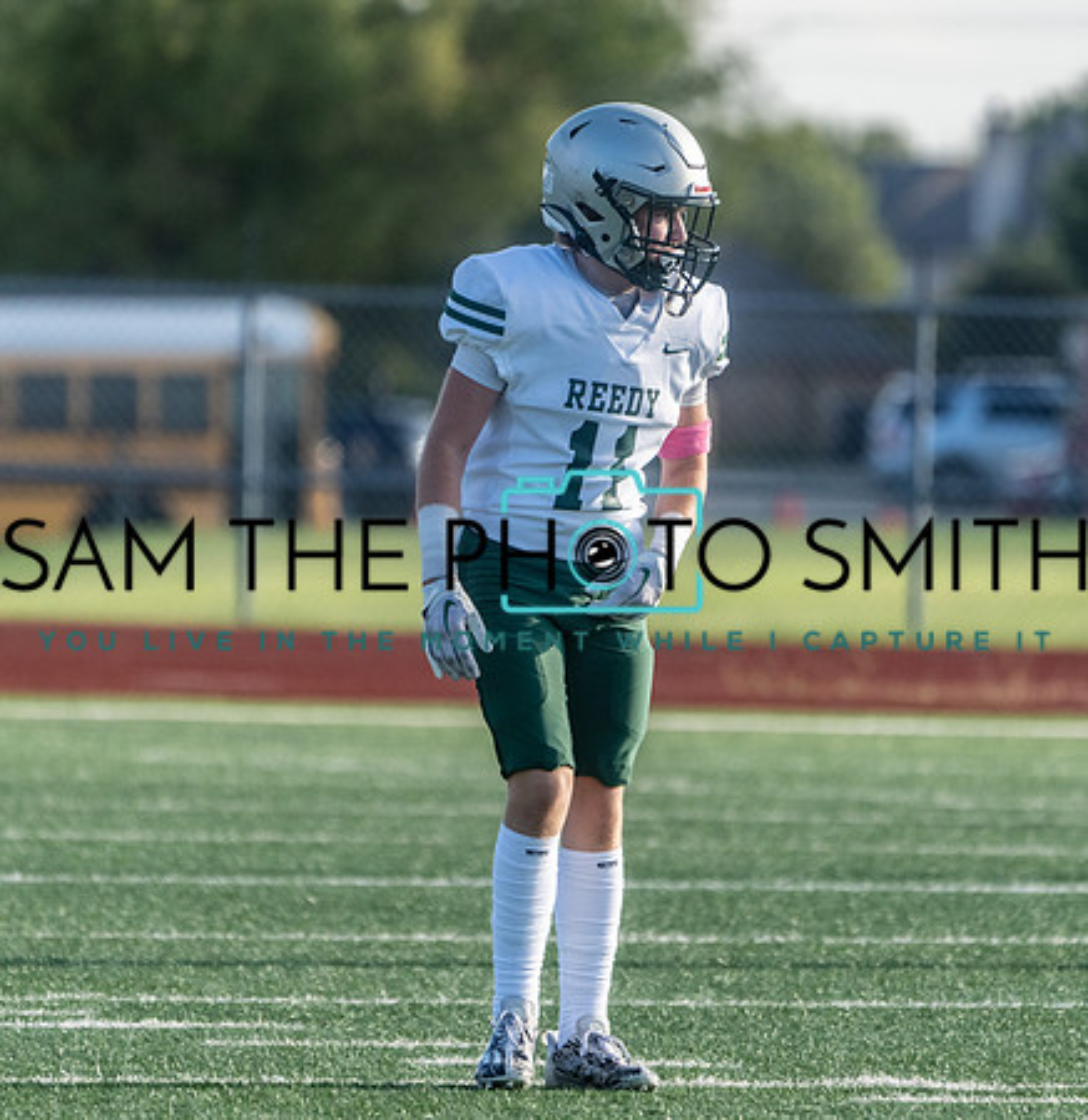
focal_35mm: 746
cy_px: 562
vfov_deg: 2.4
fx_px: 26911
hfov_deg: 2.3
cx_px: 601
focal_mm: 560
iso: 1250
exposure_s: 1/1250
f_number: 8
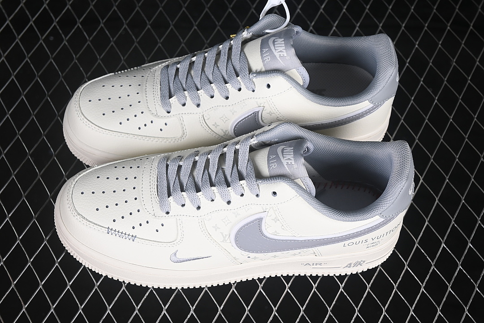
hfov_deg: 27.0
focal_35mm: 75
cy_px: 162
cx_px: 242
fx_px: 1008
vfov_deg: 18.2
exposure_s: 1/80
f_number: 7.1
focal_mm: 50
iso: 160
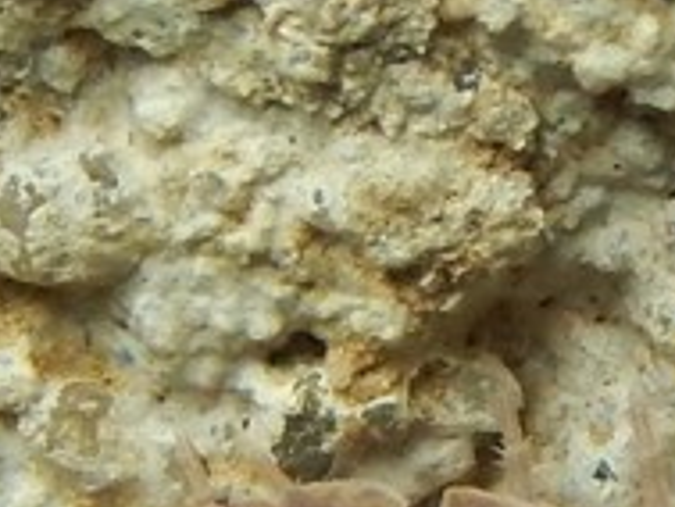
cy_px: 682
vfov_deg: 2.3
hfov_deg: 3.1
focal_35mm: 635
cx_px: 709
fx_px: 12390
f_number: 4.9
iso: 125
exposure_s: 1/80
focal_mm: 25.3
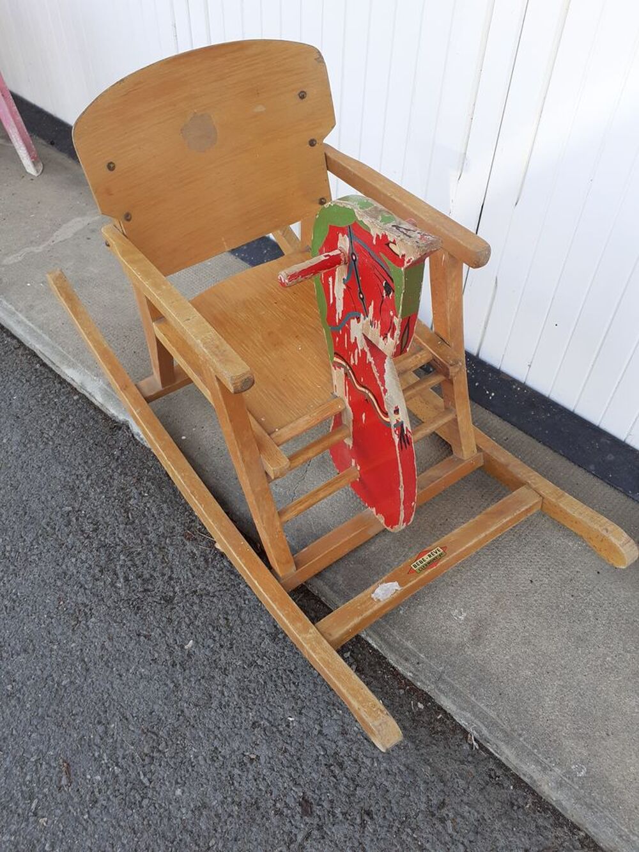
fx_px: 664
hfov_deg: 51.4
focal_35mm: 27
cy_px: 426
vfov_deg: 65.3
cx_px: 320
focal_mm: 3.6
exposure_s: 1/128
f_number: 1.9
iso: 40
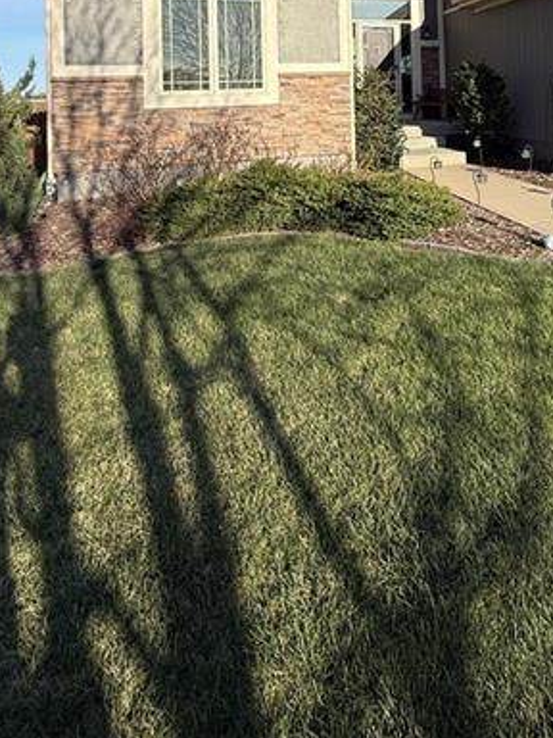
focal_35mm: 28
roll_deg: +1.2
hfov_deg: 47.1
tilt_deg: +2.0
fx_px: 596
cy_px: 79
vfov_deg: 55.4
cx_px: 442
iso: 50
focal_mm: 2.22
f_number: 2.2
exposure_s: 1/1464
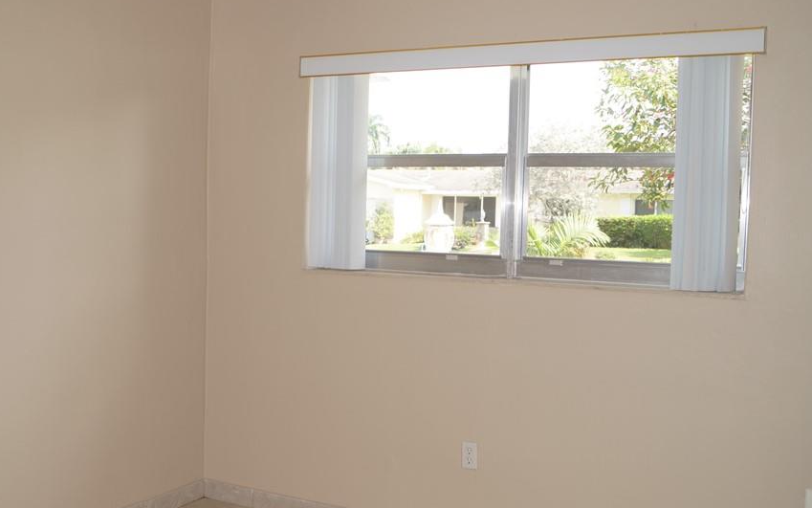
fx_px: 952
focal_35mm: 43
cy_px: 256
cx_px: 330
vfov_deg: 29.9
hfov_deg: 46.0
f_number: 4
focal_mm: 22
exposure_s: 1/60
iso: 100
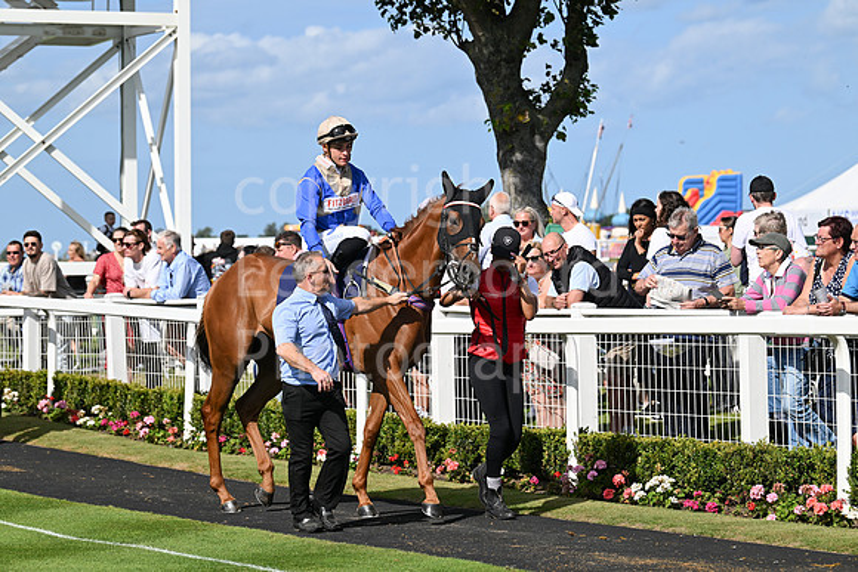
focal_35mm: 125
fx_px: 2980
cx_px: 429
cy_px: 286
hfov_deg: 16.4
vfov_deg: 11.0
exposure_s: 1/4000
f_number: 5.6
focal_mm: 125
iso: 500
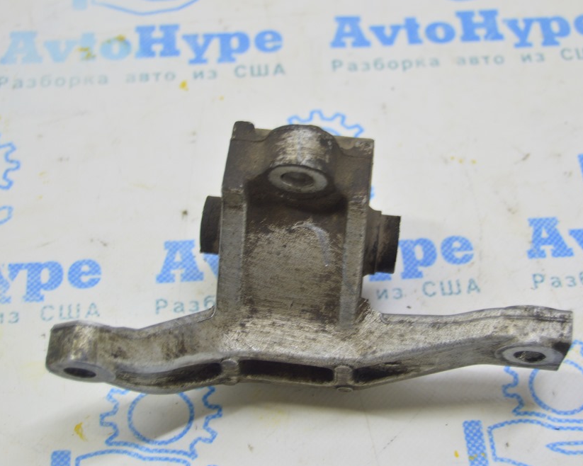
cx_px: 326
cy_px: 230
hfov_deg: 27.1
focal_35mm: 70
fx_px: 1208
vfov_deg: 21.8
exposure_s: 1/20
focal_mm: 40
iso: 400
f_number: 5.6
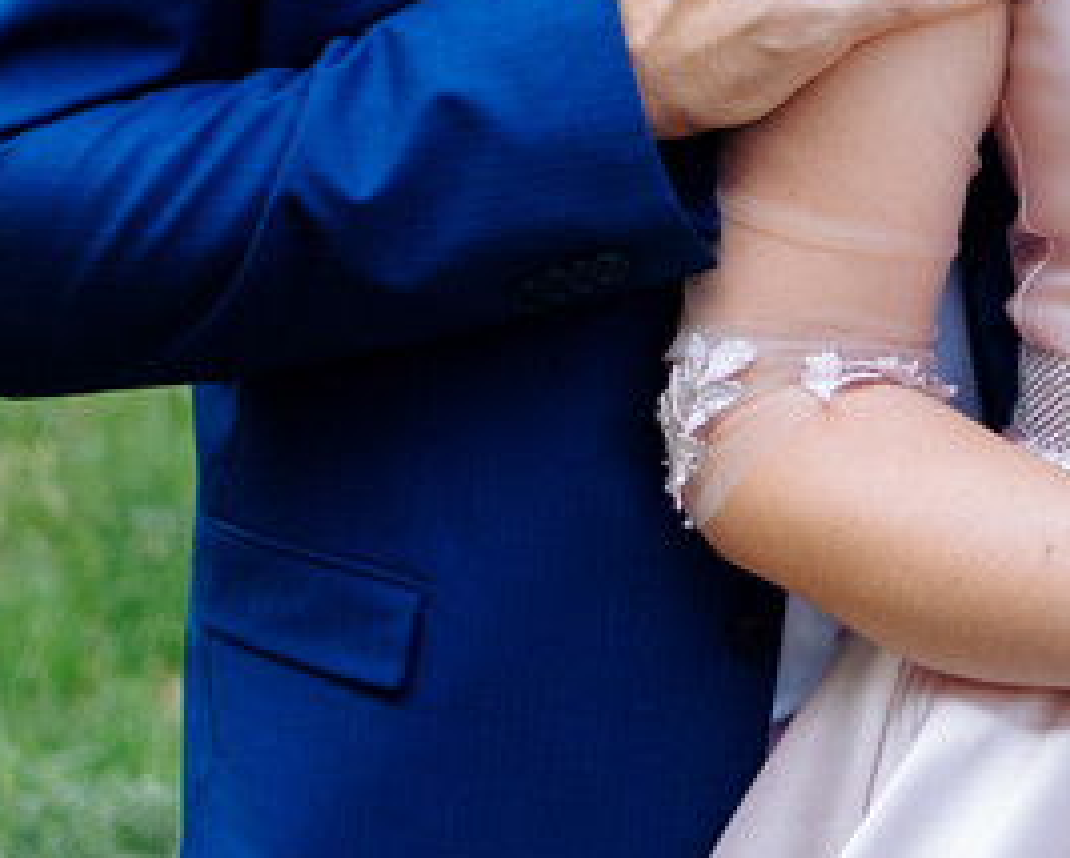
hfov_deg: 11.7
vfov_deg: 9.4
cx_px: 1042
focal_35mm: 164
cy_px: 20
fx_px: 5183
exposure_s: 1/4000
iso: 250
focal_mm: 35
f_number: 1.8
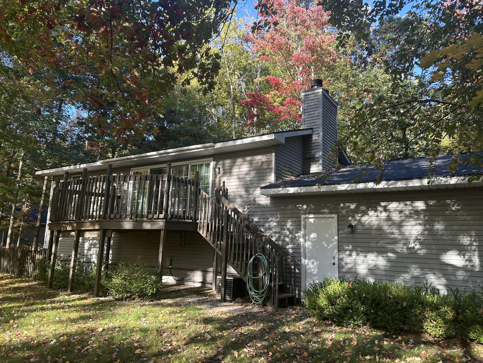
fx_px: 363
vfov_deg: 53.1
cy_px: 182
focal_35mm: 26
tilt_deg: +9.7
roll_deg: -2.3
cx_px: 242
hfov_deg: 67.3
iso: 40
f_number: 1.5
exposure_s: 1/271
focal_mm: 5.7
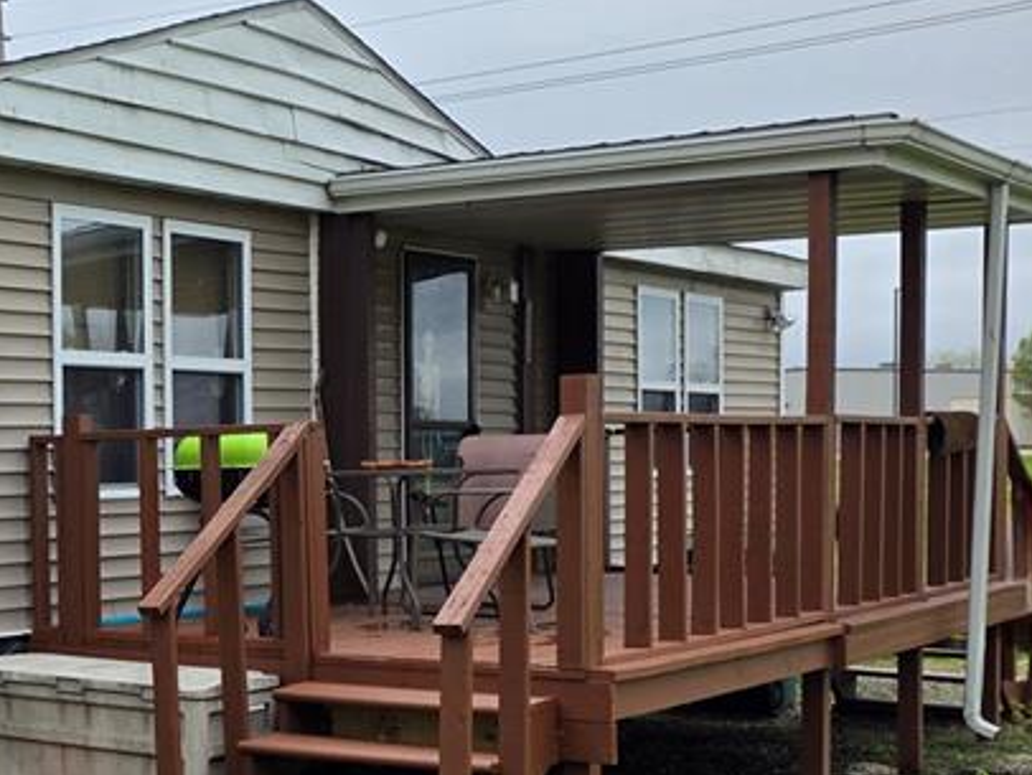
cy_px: 582
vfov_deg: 25.0
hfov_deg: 28.5
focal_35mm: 58
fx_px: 1730
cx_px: -229
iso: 80
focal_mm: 6.25
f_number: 1.7
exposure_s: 1/3333
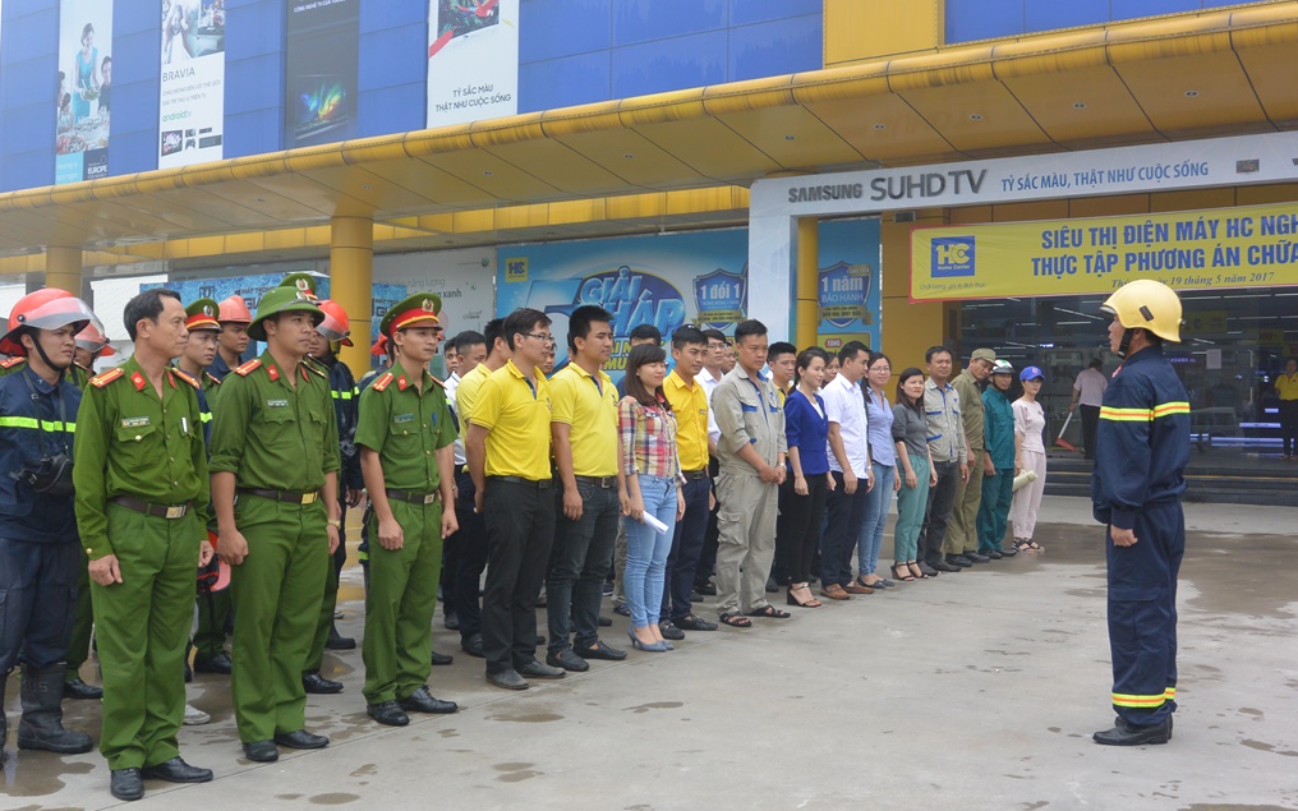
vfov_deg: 34.4
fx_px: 1309
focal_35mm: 37
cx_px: 652
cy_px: 380
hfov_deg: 52.7
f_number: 4
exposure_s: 1/400
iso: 160
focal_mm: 13.6
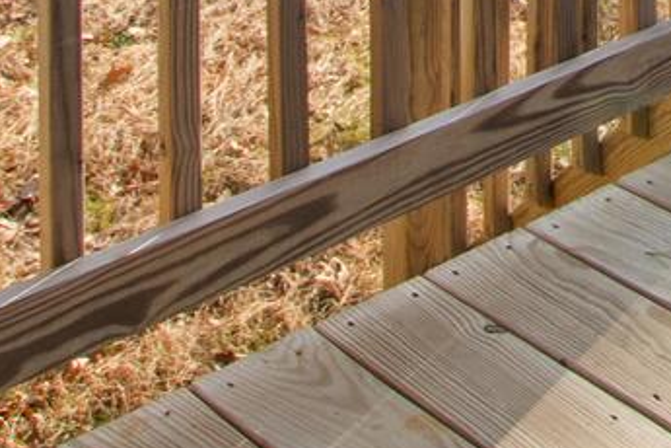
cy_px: -655
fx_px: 1659
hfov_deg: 18.7
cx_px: 1136
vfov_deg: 12.1
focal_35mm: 89
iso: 100
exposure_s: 1/320
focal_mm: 10
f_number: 6.3
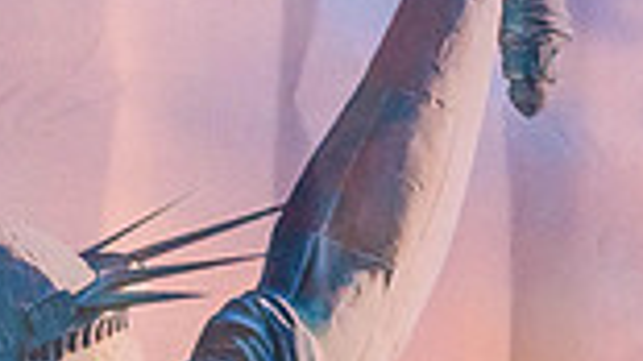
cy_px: 376
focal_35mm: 182
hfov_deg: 11.4
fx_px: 3101
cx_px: 938
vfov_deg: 6.6
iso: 1250
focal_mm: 26
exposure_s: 1/60
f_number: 4
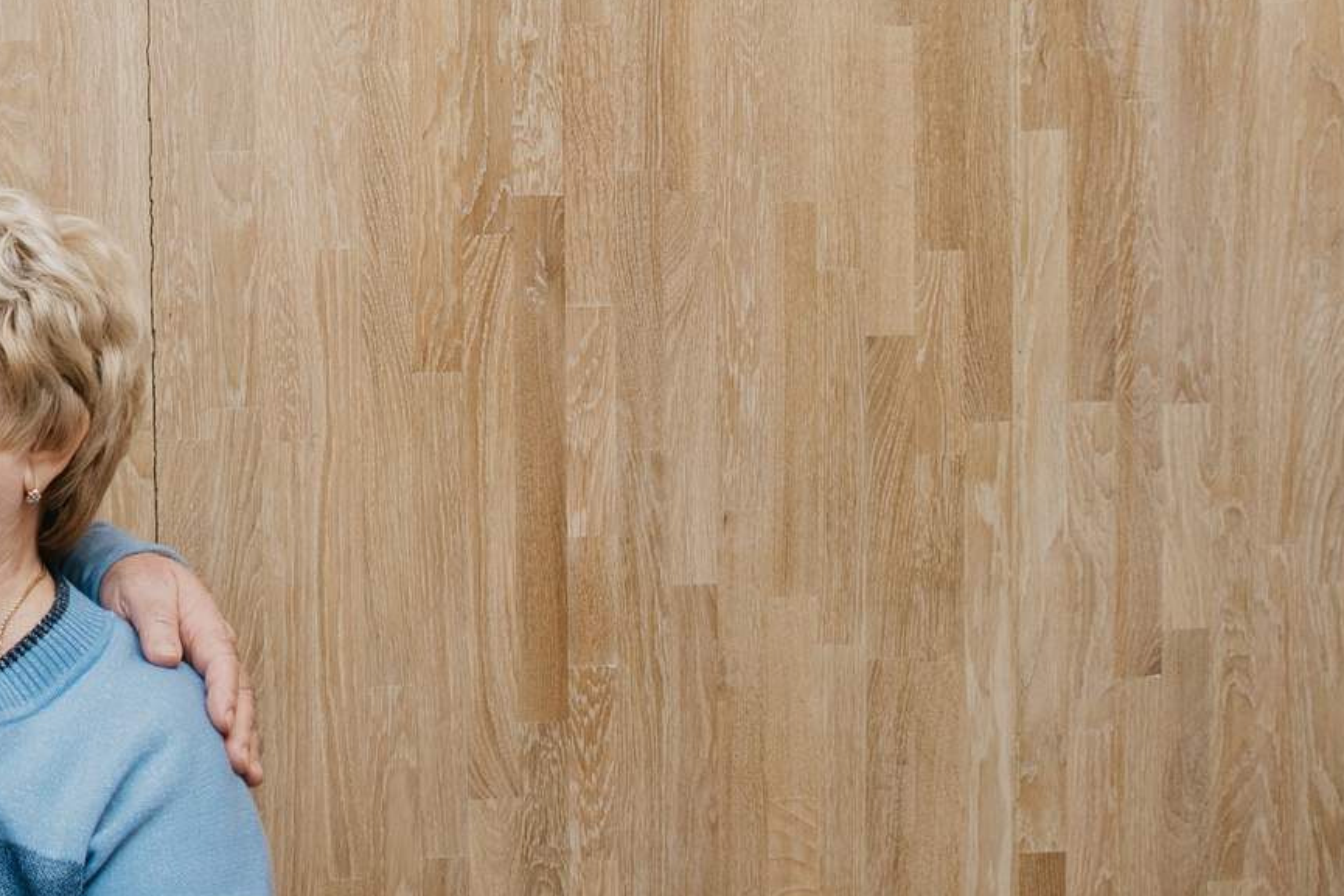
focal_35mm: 71
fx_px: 2651
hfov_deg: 26.0
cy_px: 223
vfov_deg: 19.1
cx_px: -185
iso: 160
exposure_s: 1/160
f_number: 4
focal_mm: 24
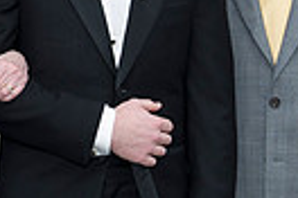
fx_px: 1531
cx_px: 29
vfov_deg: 7.4
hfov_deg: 11.0
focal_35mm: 185
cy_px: 32
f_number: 4
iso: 200
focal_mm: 42
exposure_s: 1/125
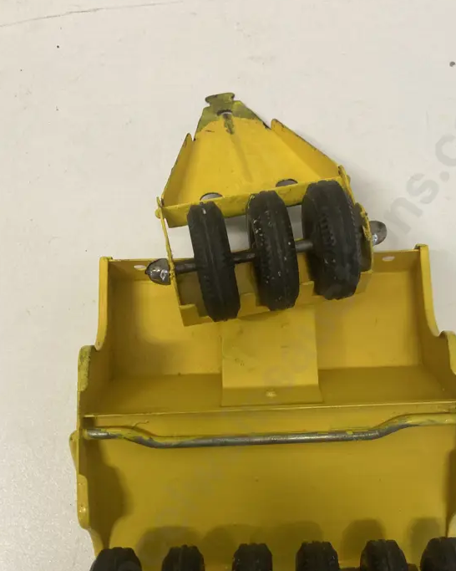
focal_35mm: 41
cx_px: 271
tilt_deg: -77.9
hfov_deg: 36.4
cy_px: 389
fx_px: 692
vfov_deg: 44.0
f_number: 1.8
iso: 80
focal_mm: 3.99
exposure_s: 1/50
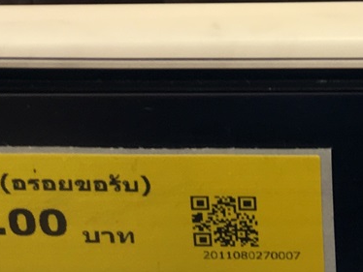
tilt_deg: -20.2
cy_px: -251
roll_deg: -0.5
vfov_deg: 11.0
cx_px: 467
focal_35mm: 124
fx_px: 1301
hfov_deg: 15.2
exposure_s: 1/50
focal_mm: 4.15
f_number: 2.2
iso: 32
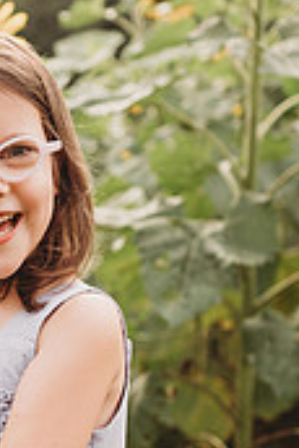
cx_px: 5
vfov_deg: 24.9
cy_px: 296
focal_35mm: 81
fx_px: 1007
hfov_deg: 16.6
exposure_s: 1/320
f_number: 2.2
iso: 125
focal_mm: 24
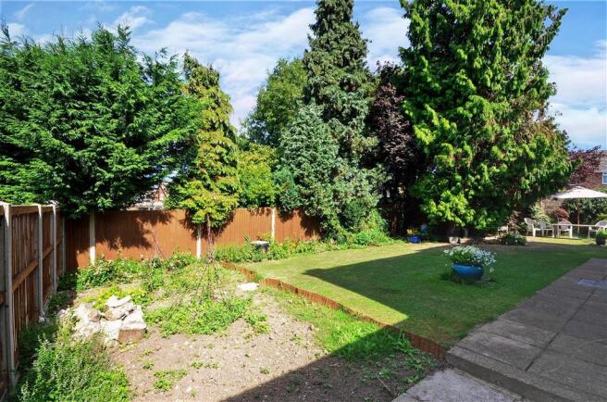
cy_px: 201
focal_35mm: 16
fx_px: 278
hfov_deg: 95.1
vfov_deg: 71.8
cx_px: 304
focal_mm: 11
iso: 200
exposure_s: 1/30
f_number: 11
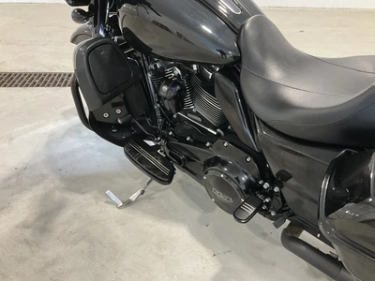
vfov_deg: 48.2
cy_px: 140
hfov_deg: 61.7
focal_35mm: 29
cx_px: 188
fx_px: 314
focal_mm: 3
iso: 100
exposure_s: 1/60
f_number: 1.8
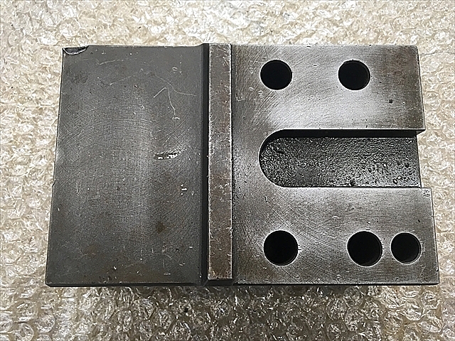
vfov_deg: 48.2
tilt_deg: -79.5
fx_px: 381
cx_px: 228
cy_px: 170
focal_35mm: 29
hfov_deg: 61.7
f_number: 2.2
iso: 50
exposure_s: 1/30
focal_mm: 4.15
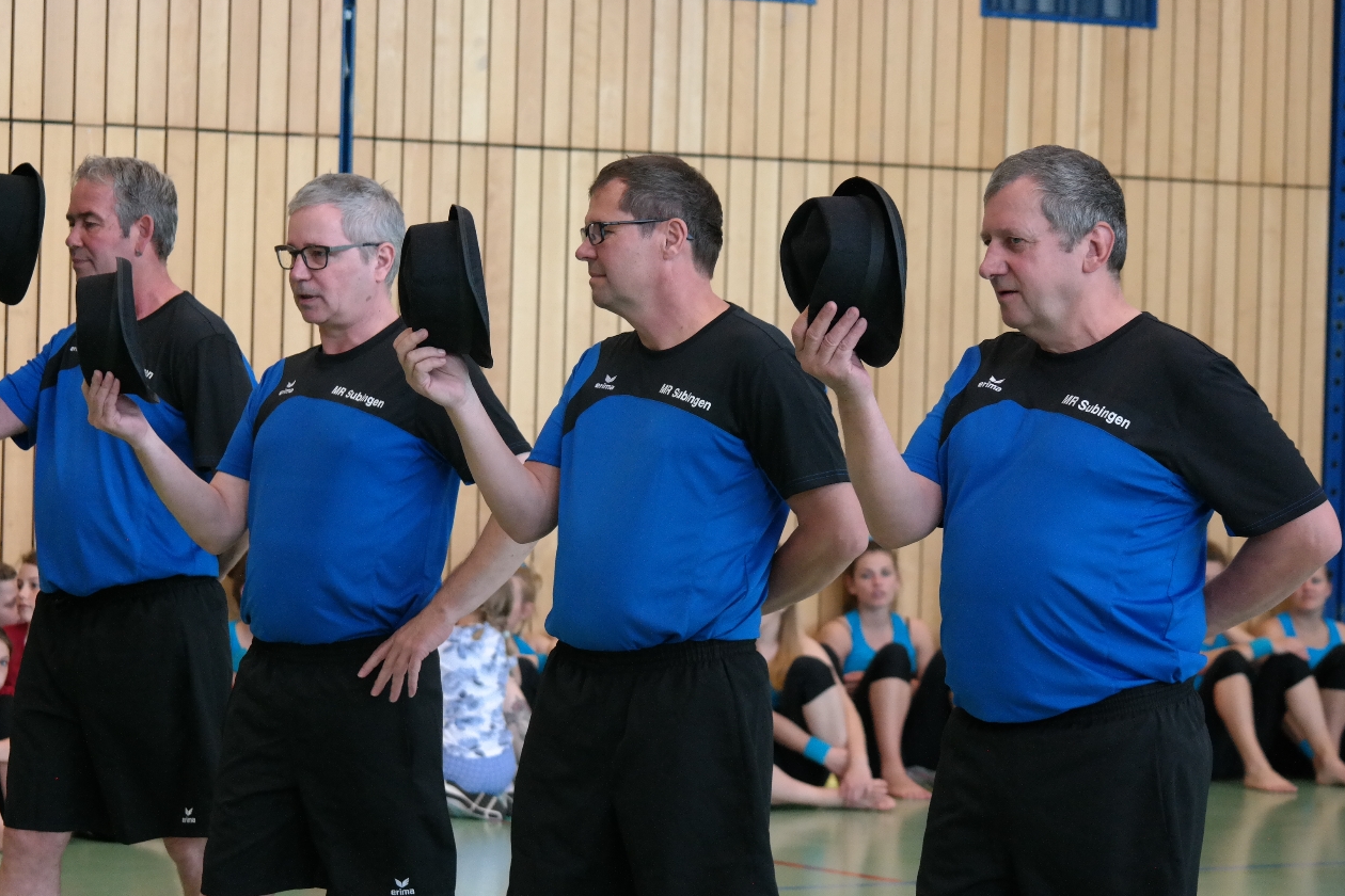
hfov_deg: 14.1
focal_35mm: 146
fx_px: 5454
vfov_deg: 9.4
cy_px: 521
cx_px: 552
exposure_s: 1/100
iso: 1600
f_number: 4.5
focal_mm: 75
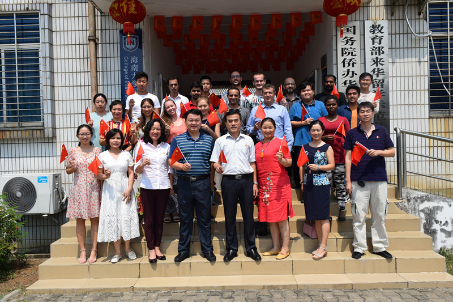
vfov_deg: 43.6
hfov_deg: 61.9
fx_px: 377
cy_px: 151
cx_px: 226
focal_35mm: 30
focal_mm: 20
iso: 200
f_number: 10
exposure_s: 1/400
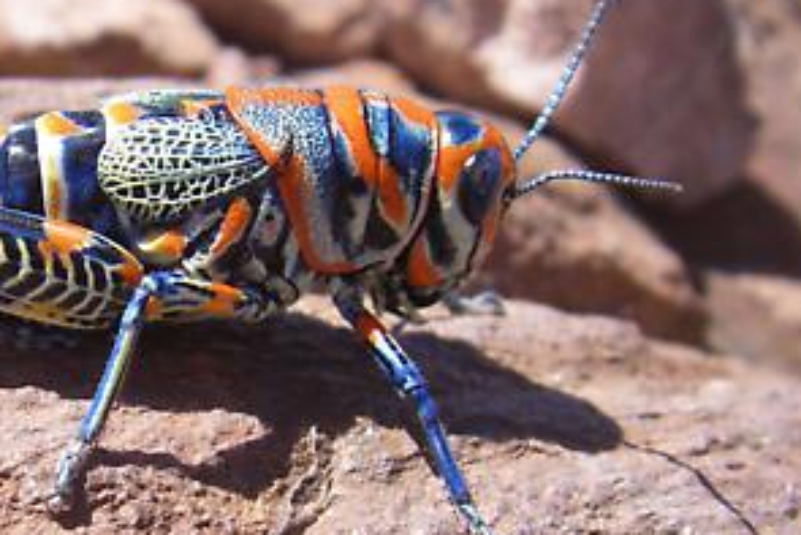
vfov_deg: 18.2
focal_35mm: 75
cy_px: 334
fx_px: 1669
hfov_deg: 26.1
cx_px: 81
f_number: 3.3
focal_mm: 6.3
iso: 64
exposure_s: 1/400
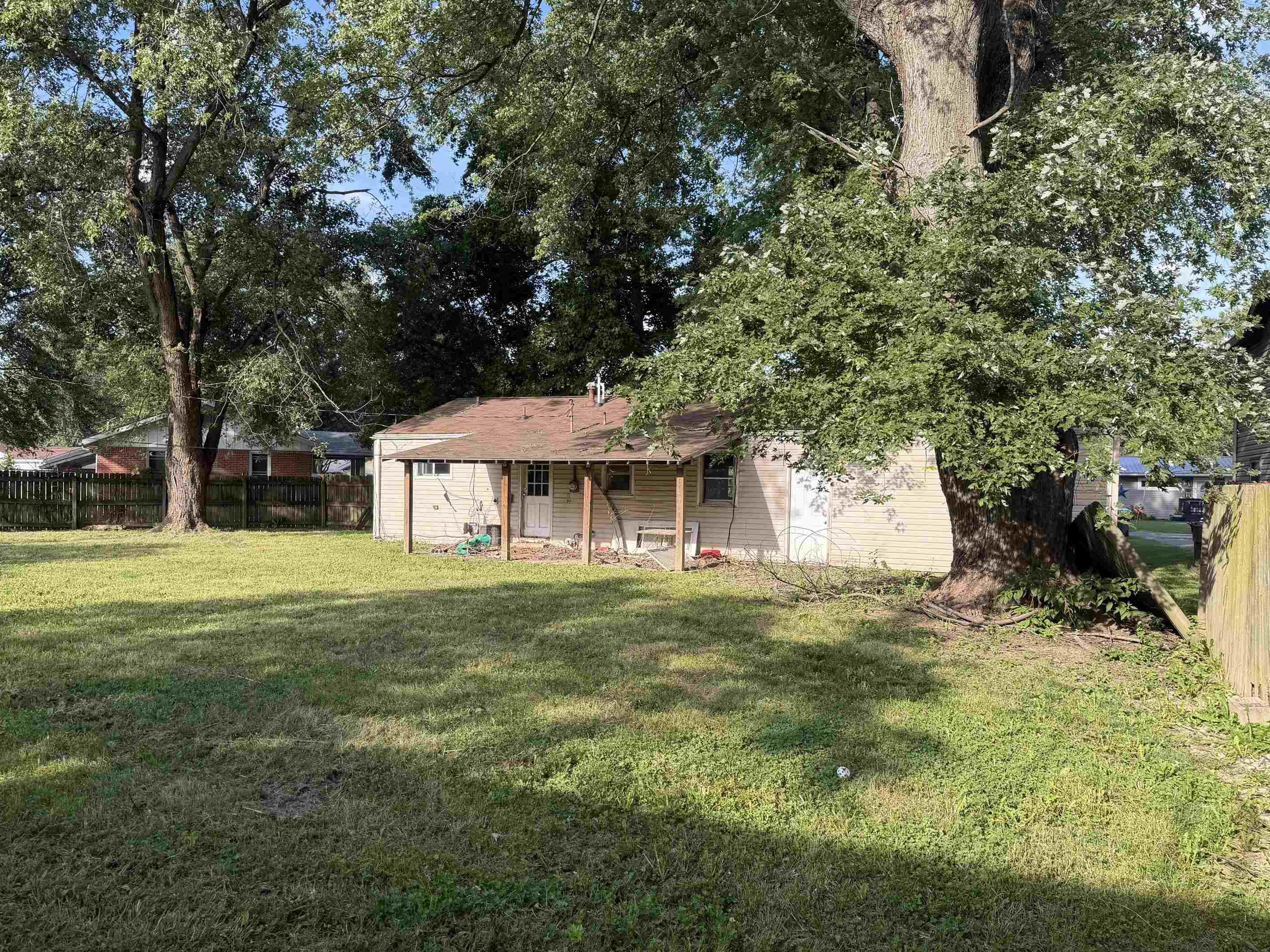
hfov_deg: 67.2
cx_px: 592
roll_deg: +0.4
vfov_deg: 53.0
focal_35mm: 26
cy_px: 501
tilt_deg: +3.3
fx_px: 954
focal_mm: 6.76
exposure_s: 1/931
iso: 80
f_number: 1.78
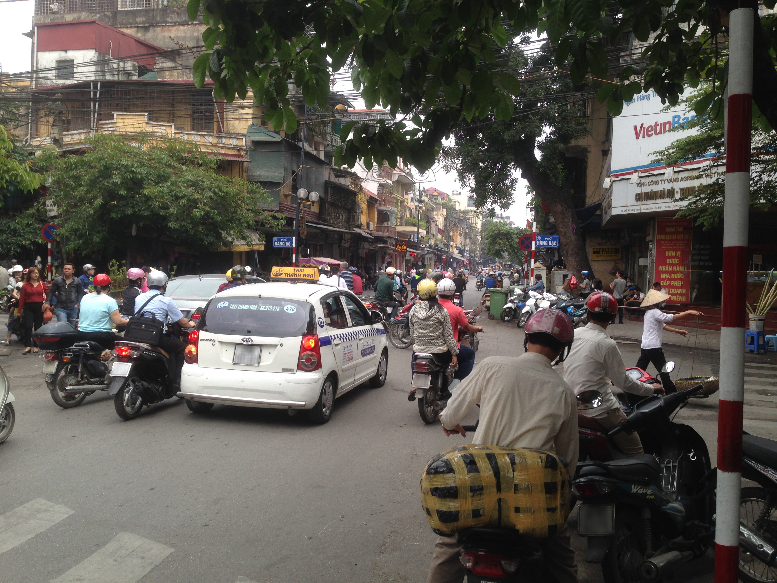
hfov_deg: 55.4
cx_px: 388
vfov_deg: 42.9
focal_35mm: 33
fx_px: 741
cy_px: 292
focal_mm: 4.12
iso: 50
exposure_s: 1/279
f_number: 2.4
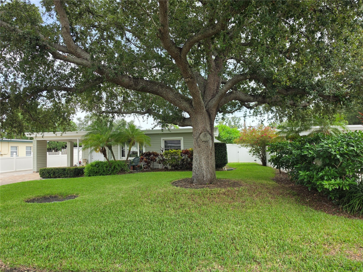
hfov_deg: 73.9
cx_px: 182
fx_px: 241
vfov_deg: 58.9
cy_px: 136
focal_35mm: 23
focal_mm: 6.5
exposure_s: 1/2145
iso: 64
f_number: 1.4
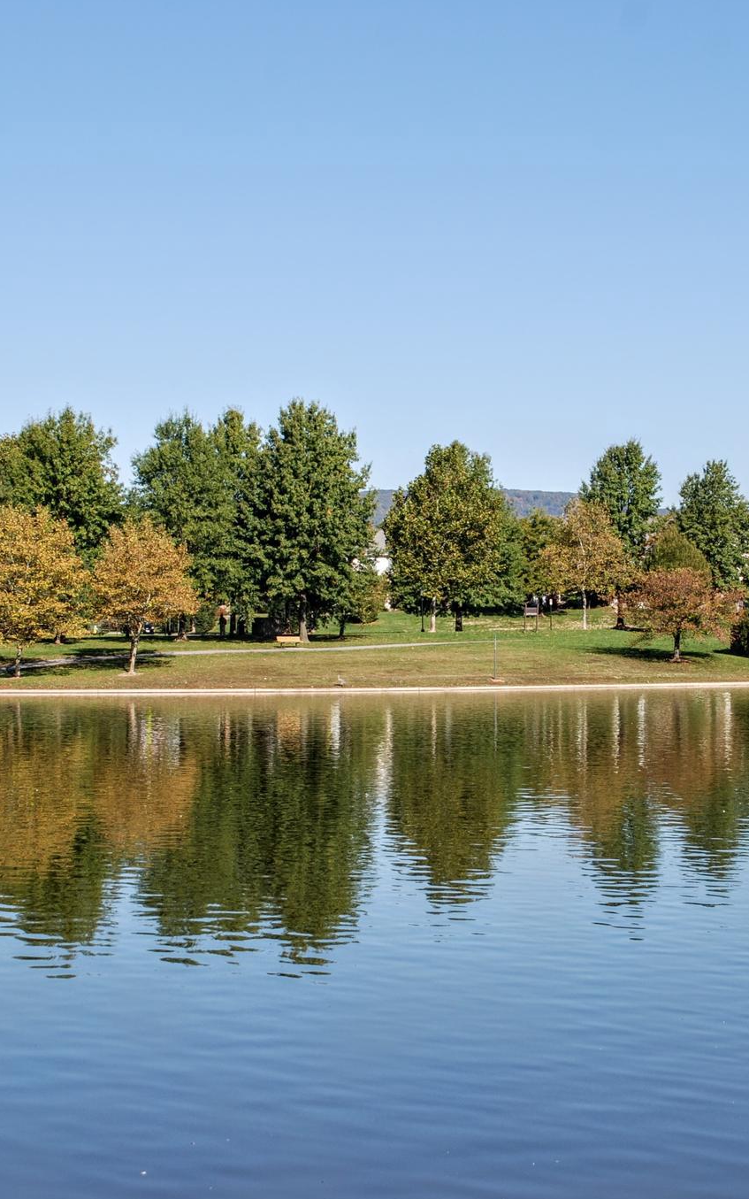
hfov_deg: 17.6
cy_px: 601
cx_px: 479
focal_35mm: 74
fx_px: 2417
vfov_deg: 27.8
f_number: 7.1
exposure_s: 1/200
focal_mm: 32
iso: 100
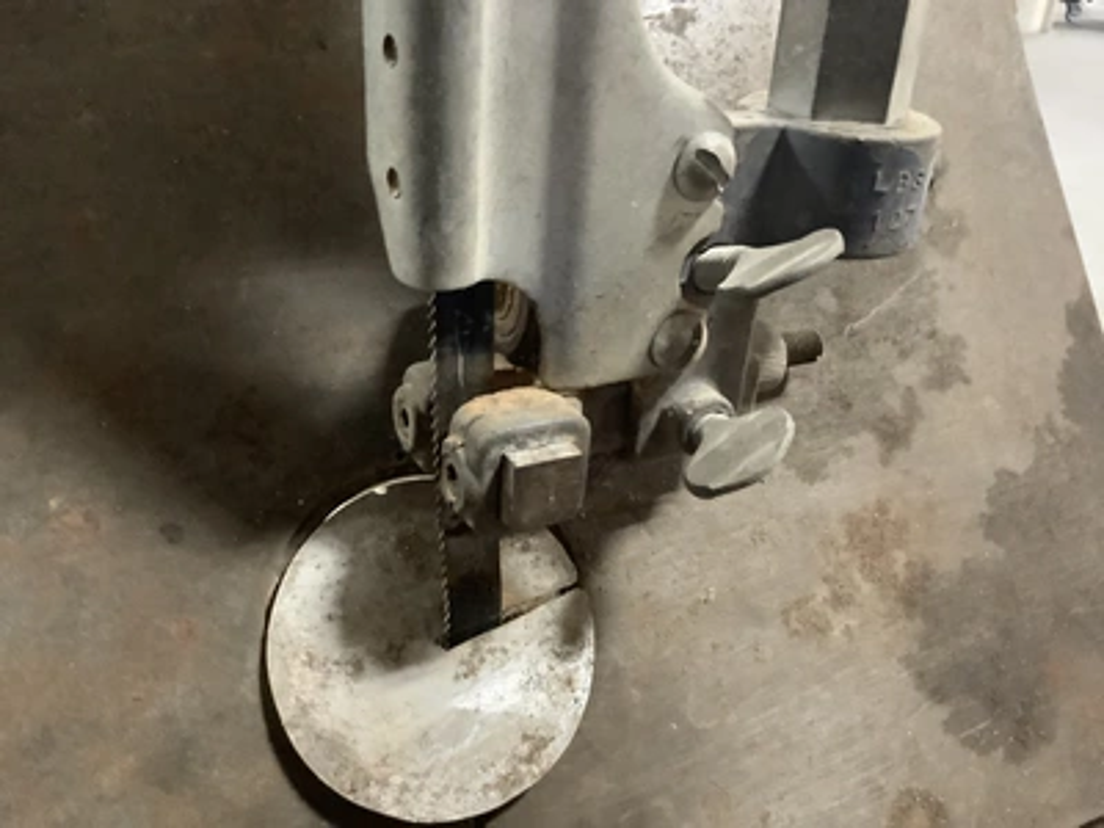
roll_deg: -1.7
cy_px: 414
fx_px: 989
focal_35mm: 31
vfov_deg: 45.4
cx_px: 552
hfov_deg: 58.4
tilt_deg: -29.0
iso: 800
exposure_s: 1/17
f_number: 2.4
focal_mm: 3.3
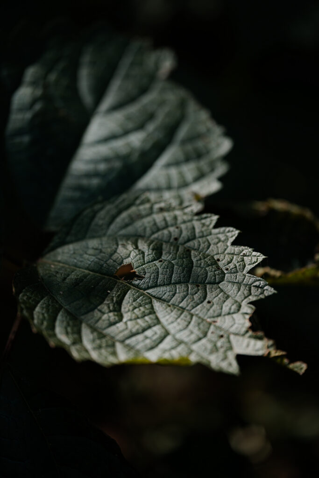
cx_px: 160
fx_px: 930
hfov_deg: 19.5
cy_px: 239
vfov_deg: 28.8
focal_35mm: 70
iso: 125
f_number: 3.2
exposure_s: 1/400
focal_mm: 70
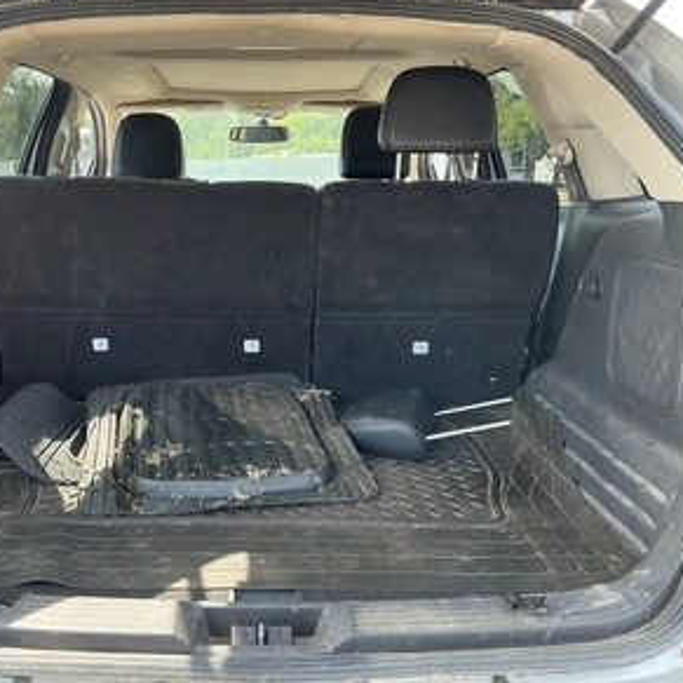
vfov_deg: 48.5
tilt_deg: -13.1
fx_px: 759
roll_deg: +1.6
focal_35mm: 34
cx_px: 265
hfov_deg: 48.1
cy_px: 340
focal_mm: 3
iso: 40
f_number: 1.8
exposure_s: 1/122
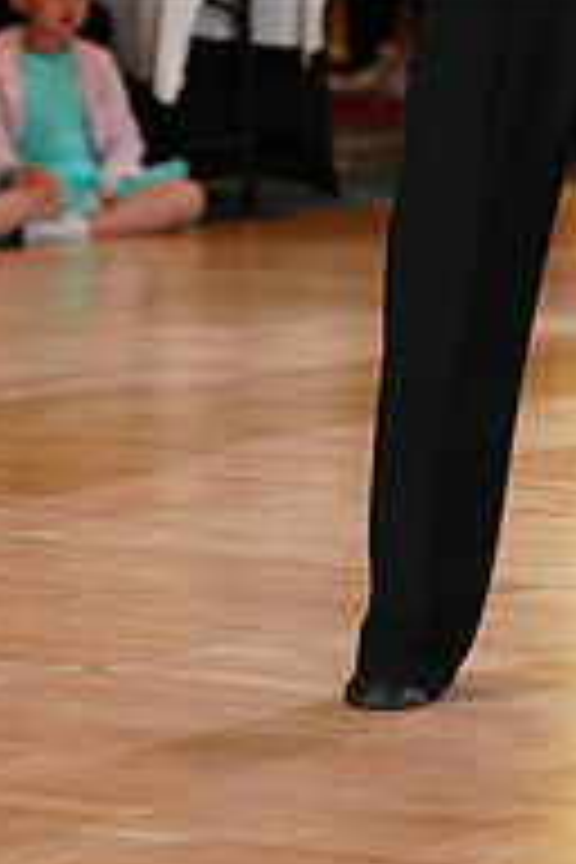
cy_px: -153
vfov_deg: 5.9
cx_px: 700
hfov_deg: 4.0
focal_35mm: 345
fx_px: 8279
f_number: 2.8
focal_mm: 114
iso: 1600
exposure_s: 1/400
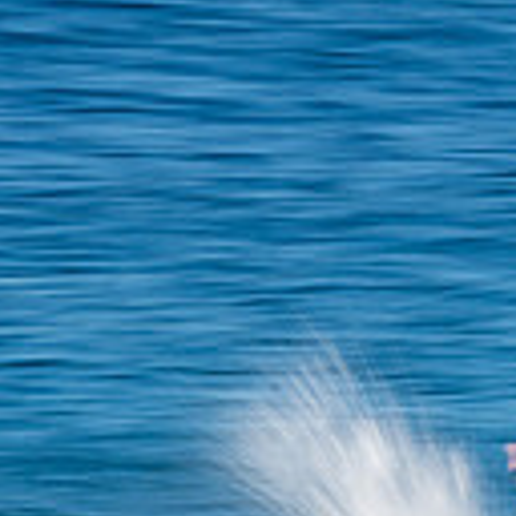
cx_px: 548
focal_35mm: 2883
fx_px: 48621
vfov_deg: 0.6
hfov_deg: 0.6
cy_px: 570
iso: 100
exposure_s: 1/25
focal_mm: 500
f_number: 22
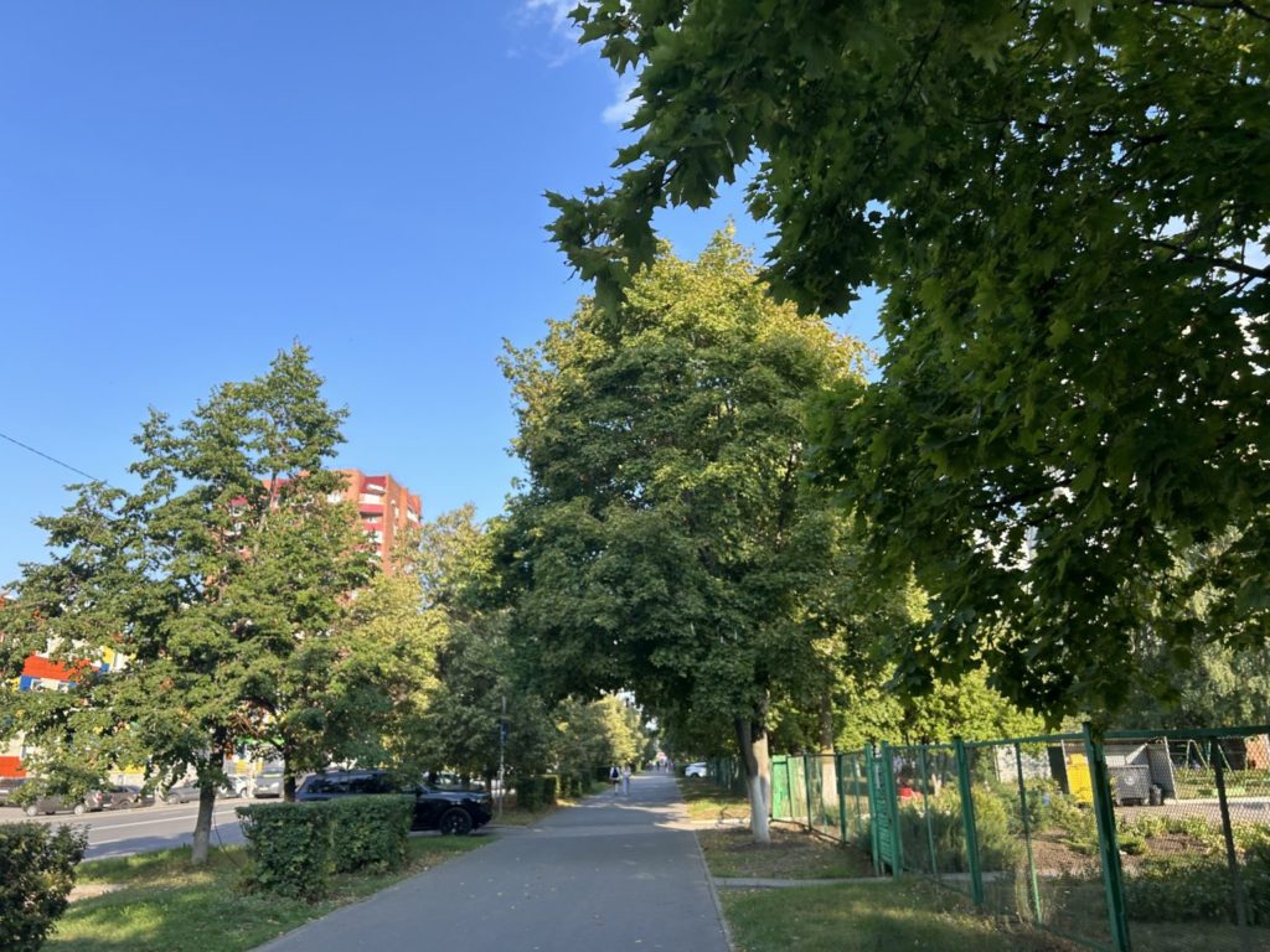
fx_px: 954
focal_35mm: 26
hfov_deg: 67.3
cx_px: 635
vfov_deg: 53.1
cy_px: 476
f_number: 1.5
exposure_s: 1/1019
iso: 50
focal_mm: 5.7
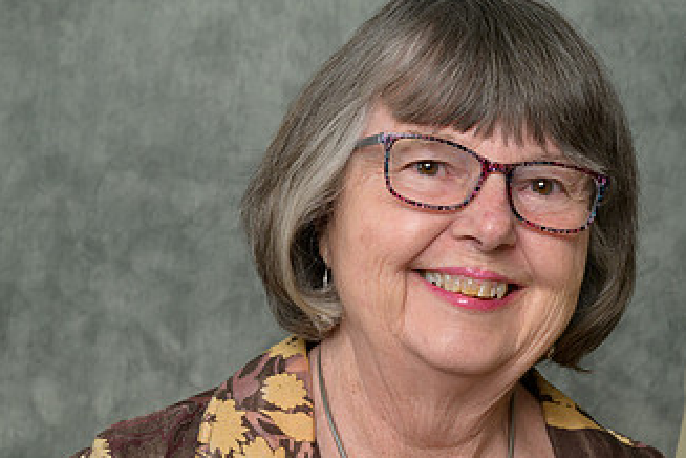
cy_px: 165
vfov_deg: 13.3
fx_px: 1963
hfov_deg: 19.5
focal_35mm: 103
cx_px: 585
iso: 400
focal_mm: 58
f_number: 10
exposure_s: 1/125
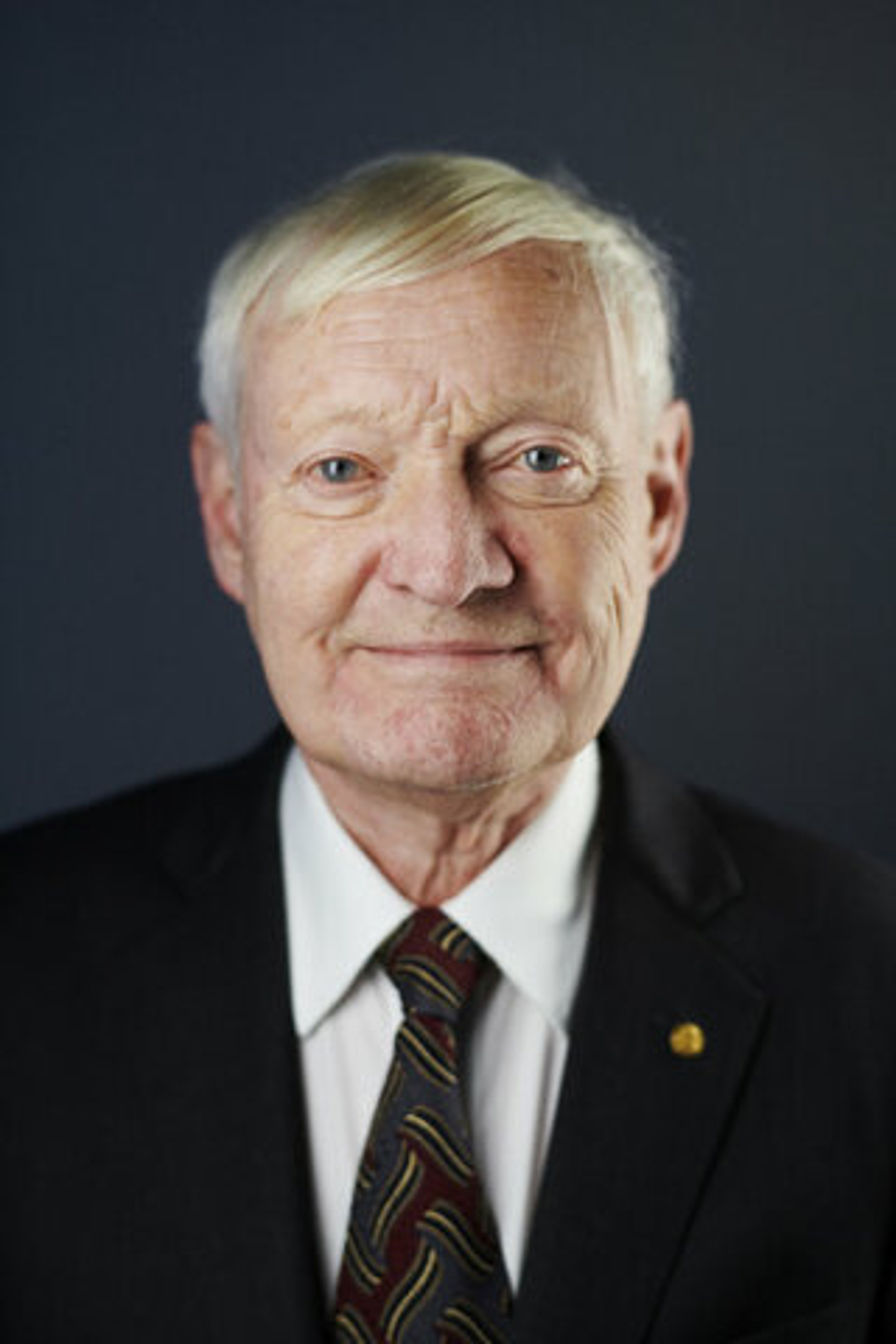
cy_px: 672
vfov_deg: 34.5
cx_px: 448
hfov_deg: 23.4
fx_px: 2165
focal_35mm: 58
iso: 500
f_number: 2.5
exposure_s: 1/200
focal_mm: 58
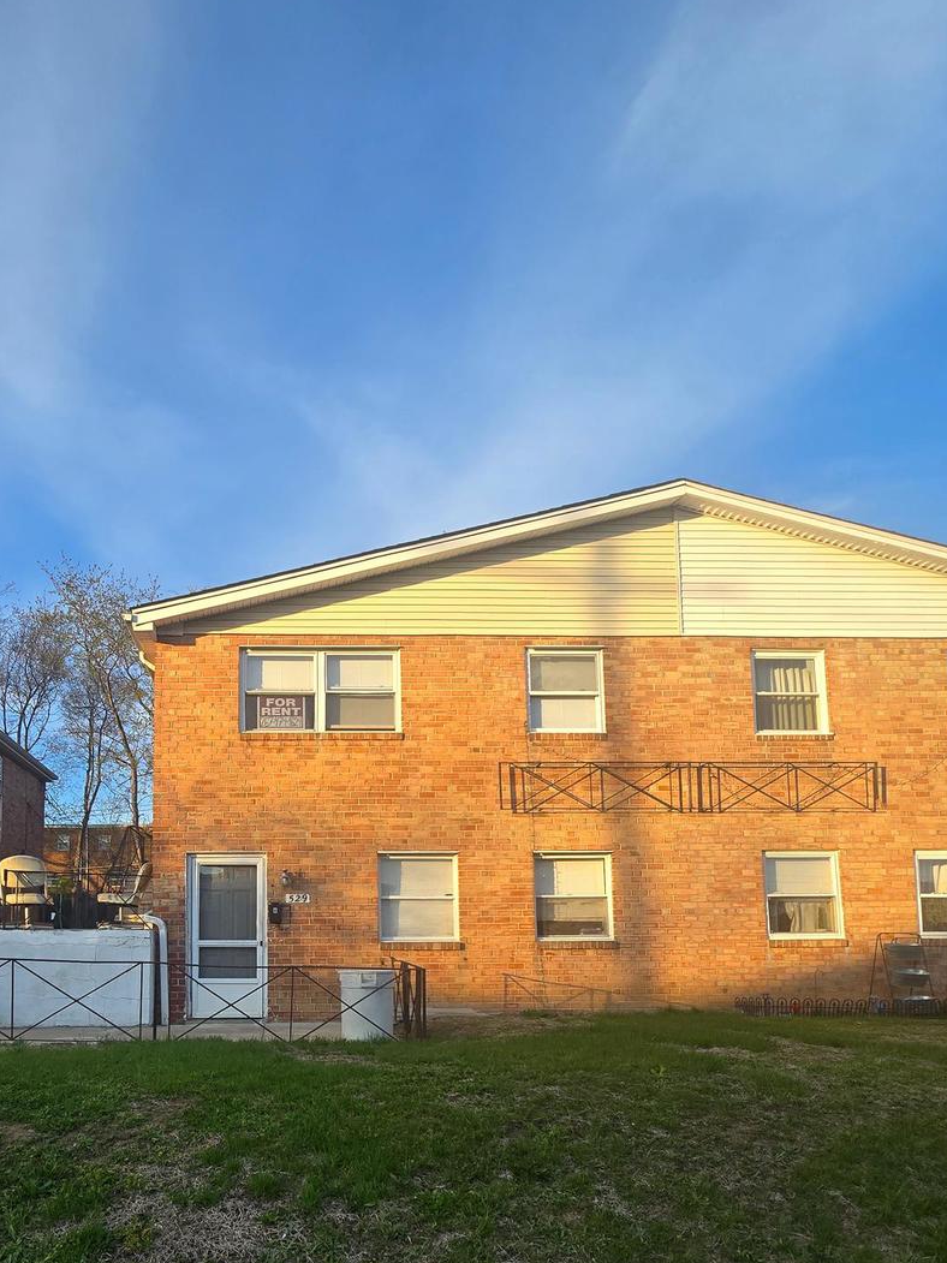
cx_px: 285
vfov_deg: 79.8
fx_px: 693
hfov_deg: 66.0
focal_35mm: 19
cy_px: 907
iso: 50
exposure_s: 1/586
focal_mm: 2.2
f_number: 2.2
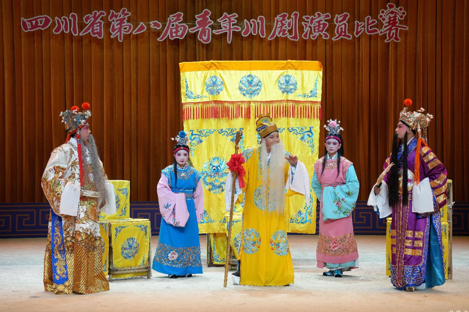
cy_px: 150
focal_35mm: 104
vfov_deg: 13.2
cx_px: 246
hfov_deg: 19.6
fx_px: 1355
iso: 500
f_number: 5.6
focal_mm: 96
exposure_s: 1/160
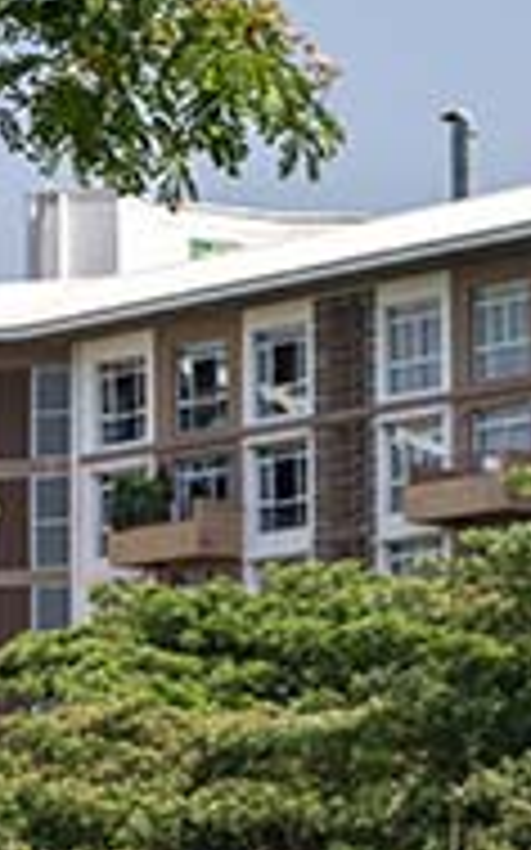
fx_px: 4565
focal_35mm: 197
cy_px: 774
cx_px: -256
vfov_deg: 10.6
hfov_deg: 6.6
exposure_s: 1/500
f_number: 8
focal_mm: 38
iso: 200
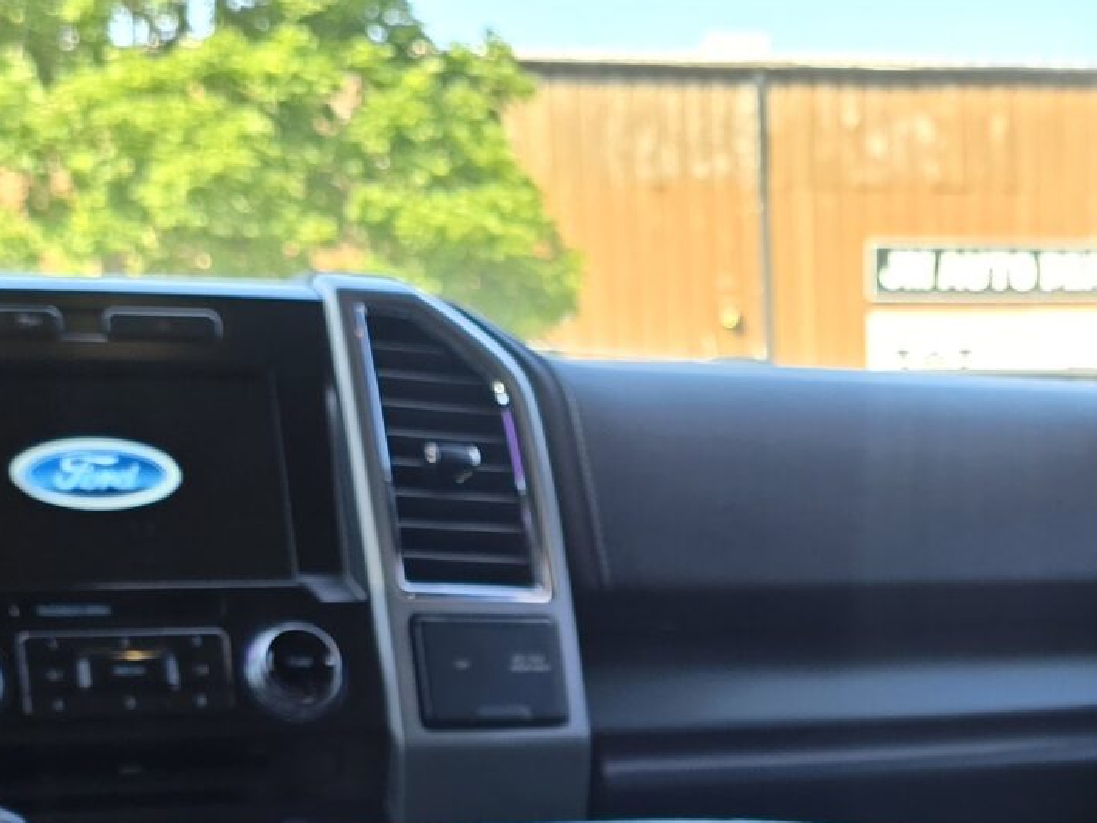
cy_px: 982
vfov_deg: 17.0
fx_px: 2631
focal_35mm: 83
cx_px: 798
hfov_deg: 23.4
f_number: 1.7
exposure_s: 1/180
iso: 64
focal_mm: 6.3
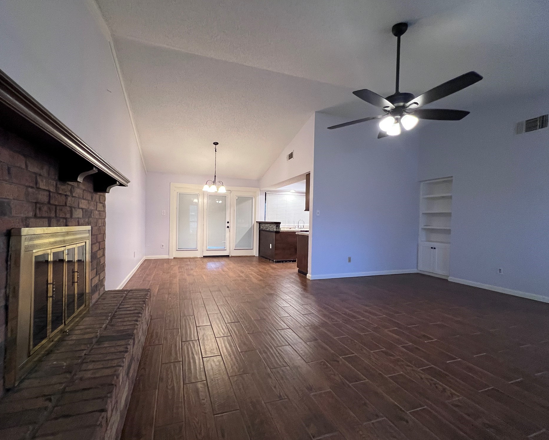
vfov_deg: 88.0
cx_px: 250
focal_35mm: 14
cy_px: 224
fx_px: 227
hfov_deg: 100.4
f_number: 1.8
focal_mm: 1.57
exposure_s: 1/60
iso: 400
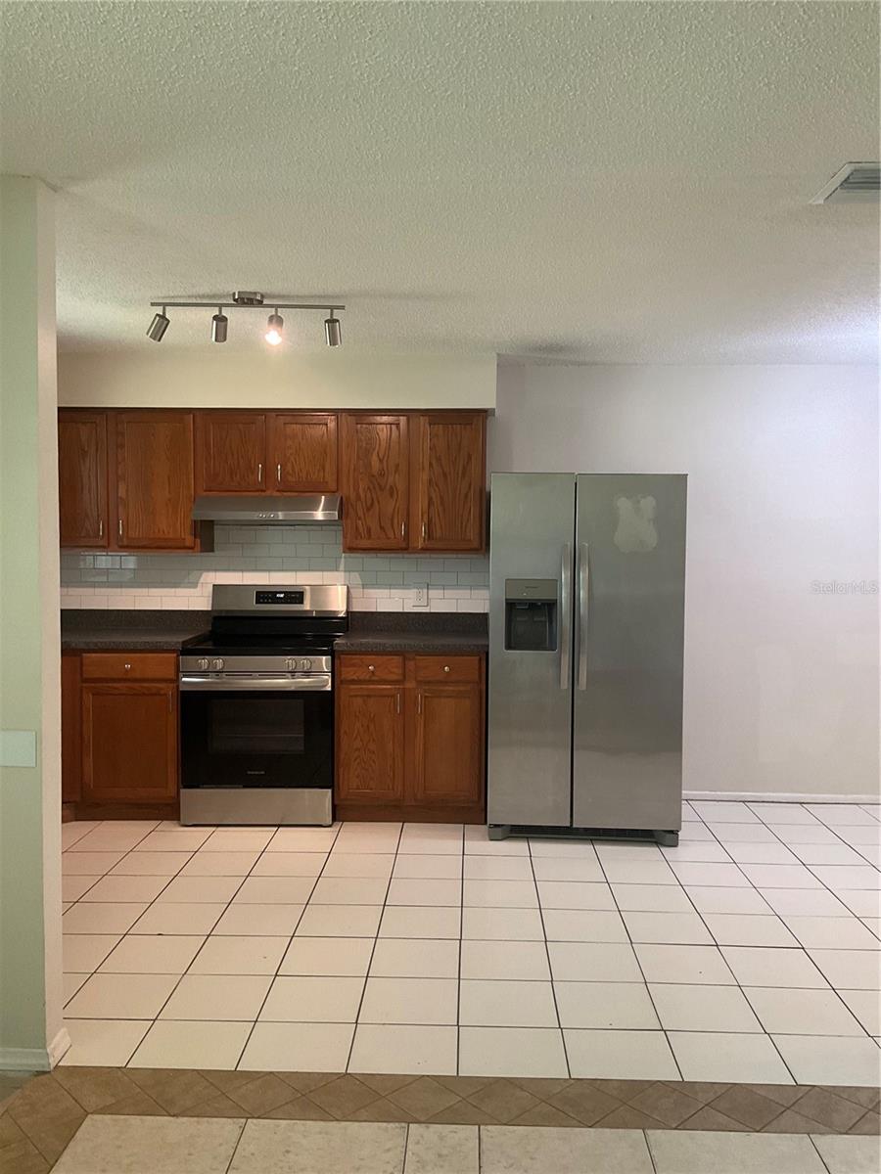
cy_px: 587
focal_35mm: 29
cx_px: 440
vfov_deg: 61.7
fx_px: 984
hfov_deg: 48.2
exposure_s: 1/60
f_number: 1.8
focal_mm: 3
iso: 100
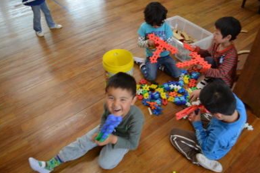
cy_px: 85
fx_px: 202
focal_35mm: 28
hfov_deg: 65.5
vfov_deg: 46.4
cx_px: 130
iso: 400
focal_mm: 18
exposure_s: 1/60
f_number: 4
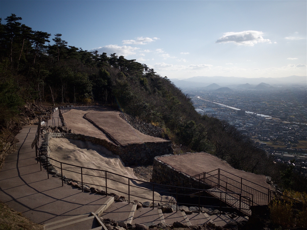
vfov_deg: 53.1
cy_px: 115
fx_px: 231
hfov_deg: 67.3
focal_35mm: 26
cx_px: 154
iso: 25
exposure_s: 1/2994
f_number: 1.8
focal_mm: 4.25
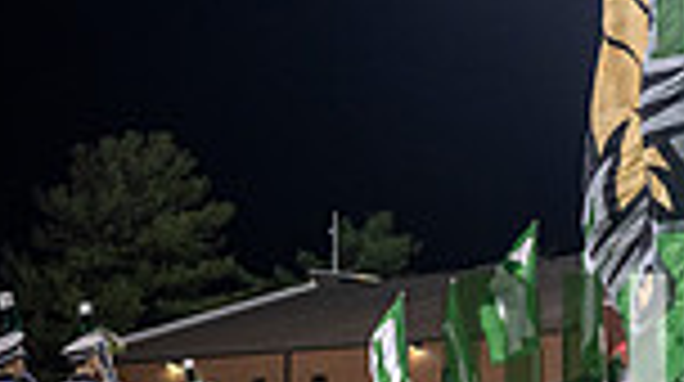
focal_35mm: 121
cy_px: 395
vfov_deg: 9.9
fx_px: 2191
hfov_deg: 17.4
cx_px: 644
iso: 1250
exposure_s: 1/500
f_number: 3.2
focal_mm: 39
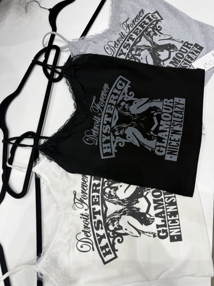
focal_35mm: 24
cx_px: 107
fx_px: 198
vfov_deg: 71.6
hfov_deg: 56.8
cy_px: 143
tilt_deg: -75.0
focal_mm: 6.76
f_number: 1.78
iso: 100
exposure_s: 1/100
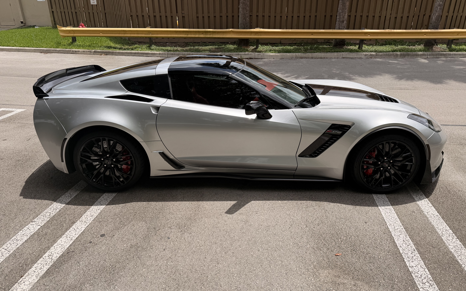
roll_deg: +0.6
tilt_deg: -25.0
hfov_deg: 70.4
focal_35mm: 26
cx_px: 232
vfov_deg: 47.6
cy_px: 157
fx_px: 330
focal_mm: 6.76
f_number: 1.78
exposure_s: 1/6711
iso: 80
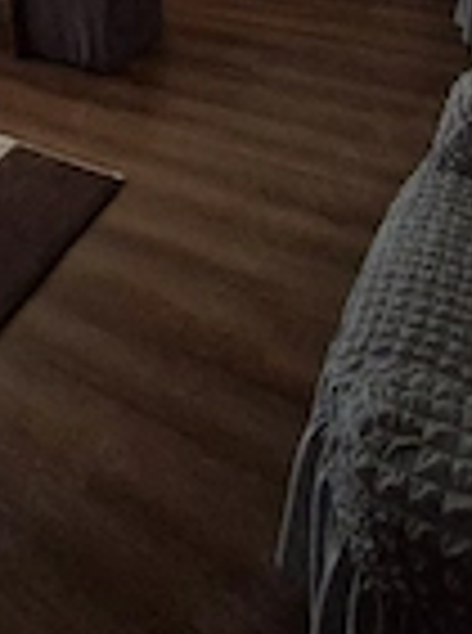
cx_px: 76
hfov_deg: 36.8
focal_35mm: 37
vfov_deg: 38.6
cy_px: -108
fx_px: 676
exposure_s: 1/25
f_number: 2.2
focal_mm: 1.74
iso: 500
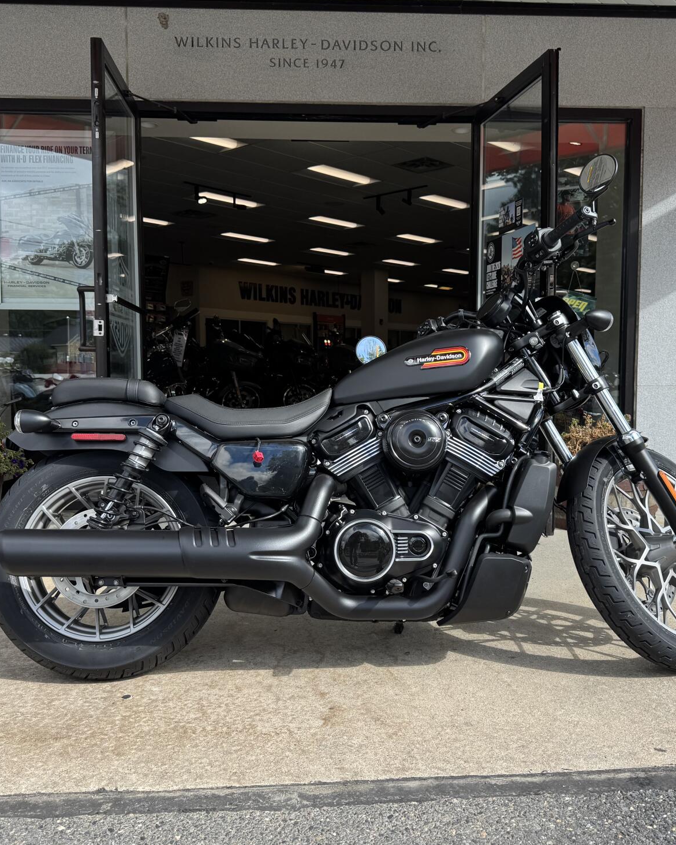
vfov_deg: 55.7
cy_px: 431
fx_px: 800
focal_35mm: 32
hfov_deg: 45.8
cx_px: 361
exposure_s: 1/1980
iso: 80
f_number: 1.78
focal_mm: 6.76
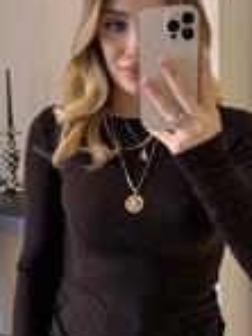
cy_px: 150
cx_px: 138
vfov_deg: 29.8
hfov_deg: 22.6
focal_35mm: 65
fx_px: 631
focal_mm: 6.76
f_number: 1.78
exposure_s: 1/100
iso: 200
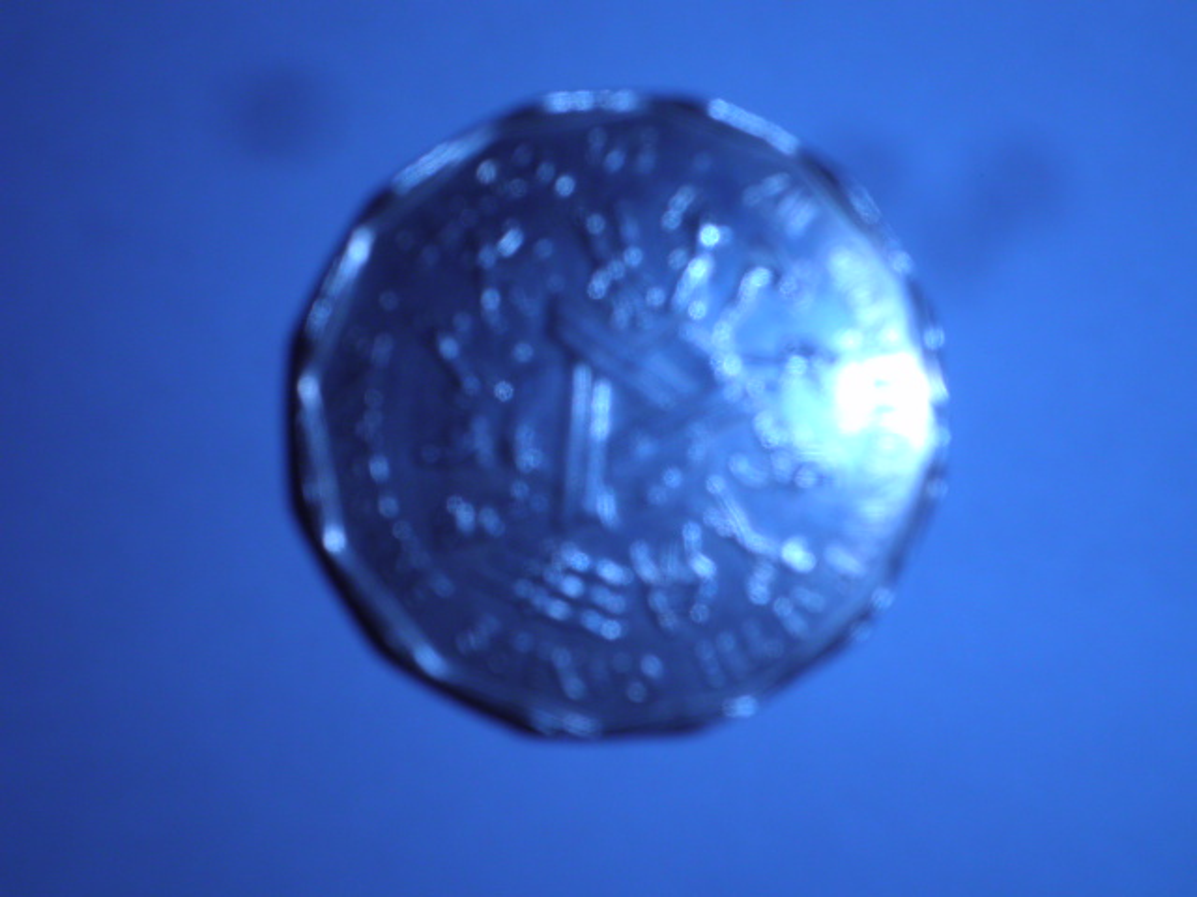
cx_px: 598
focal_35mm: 51
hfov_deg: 37.5
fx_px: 1764
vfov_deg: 28.6
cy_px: 448
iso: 64
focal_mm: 9
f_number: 11.2
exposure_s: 1/60
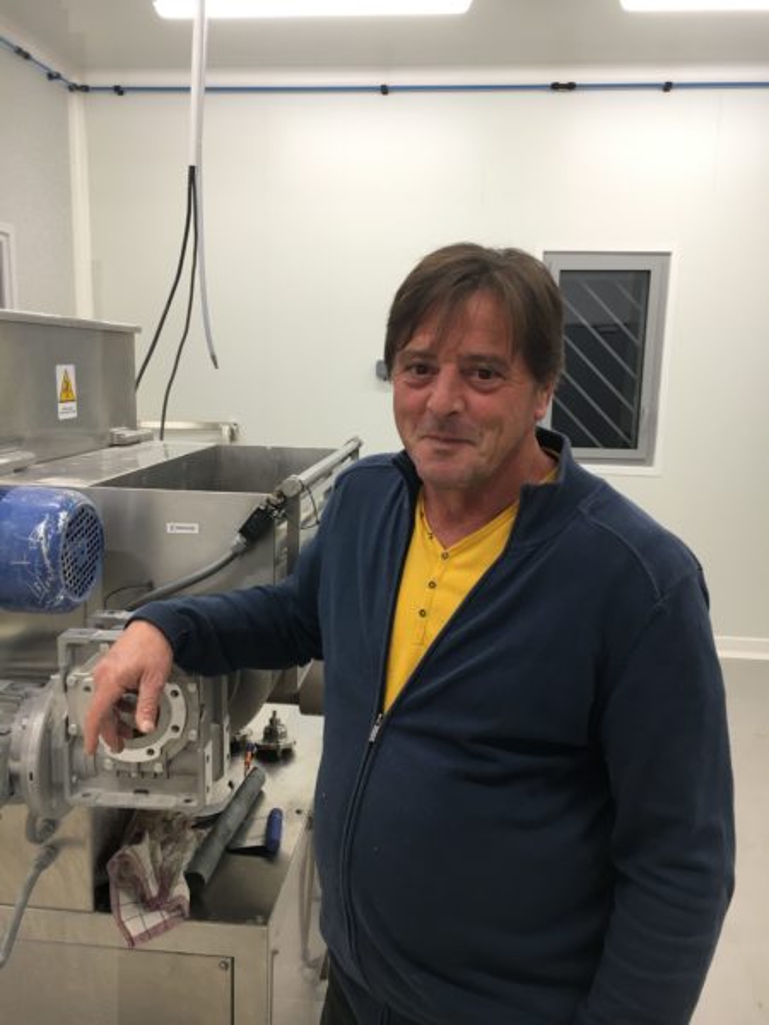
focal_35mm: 29
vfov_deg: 61.7
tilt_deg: -8.6
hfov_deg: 48.2
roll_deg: -1.3
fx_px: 859
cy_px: 512
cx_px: 384
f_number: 2.2
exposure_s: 1/33
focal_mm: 4.15
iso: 25
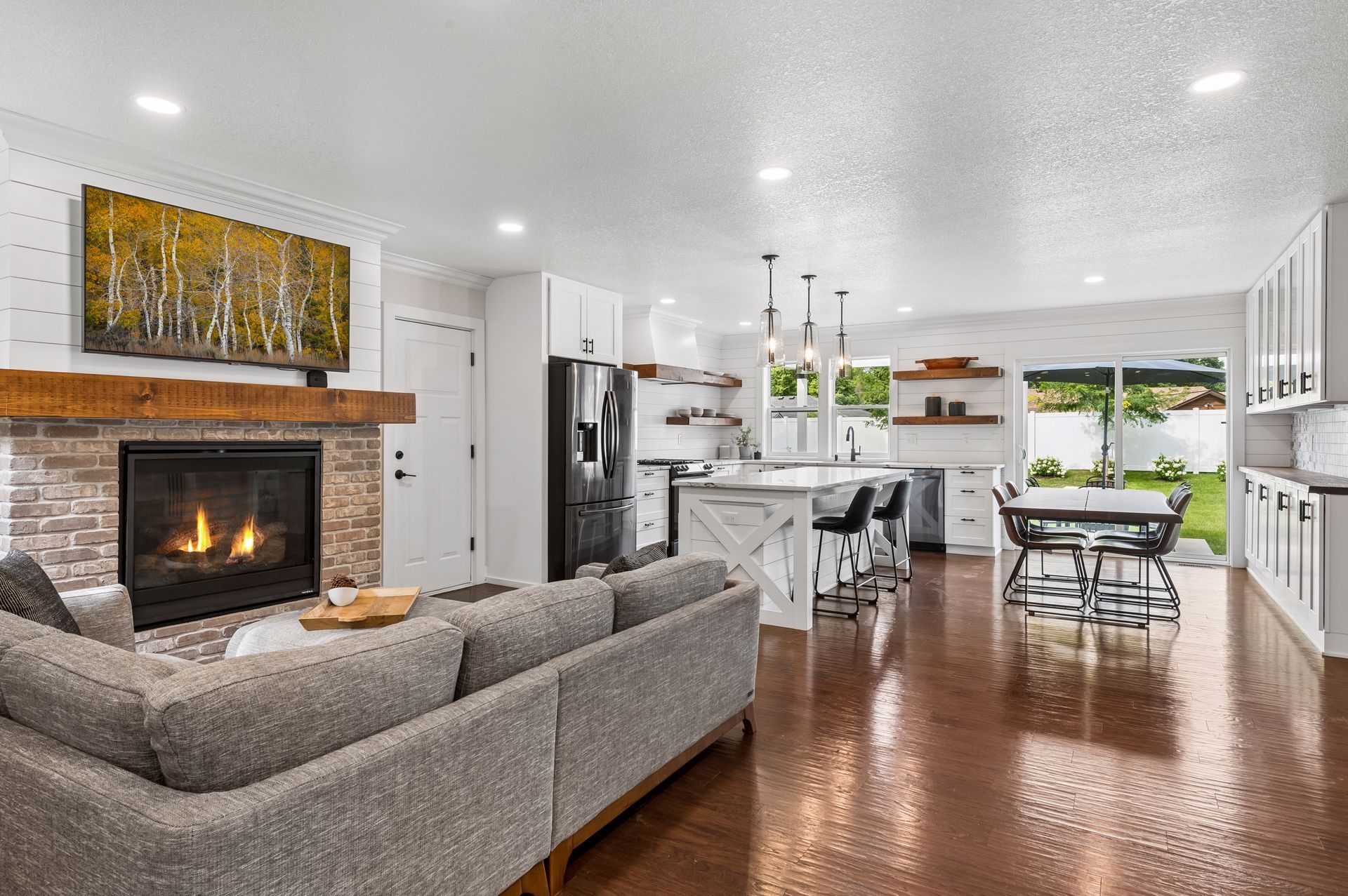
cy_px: 448
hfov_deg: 86.9
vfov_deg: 64.5
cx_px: 674
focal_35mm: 19
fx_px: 711
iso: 400
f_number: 10
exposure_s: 1/30
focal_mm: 19
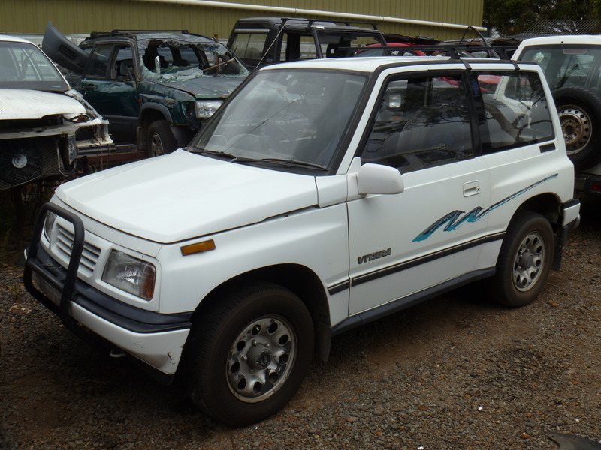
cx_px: 300
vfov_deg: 40.7
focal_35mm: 35
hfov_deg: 52.6
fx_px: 608
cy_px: 225
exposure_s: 1/250
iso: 80
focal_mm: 6.3
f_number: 5.6
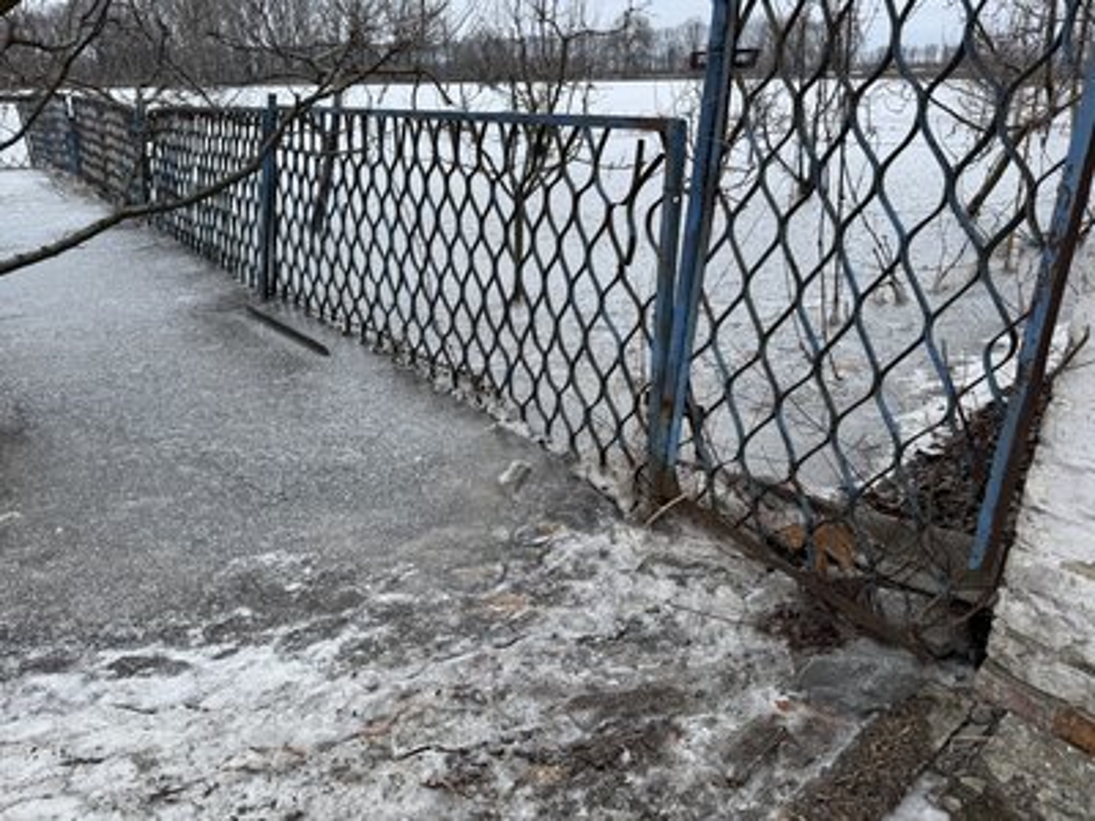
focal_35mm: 24
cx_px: 548
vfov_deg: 56.8
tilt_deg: -22.8
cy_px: 410
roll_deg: +1.5
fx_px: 759
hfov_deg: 71.6
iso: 80
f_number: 1.78
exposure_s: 1/1215
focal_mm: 6.76
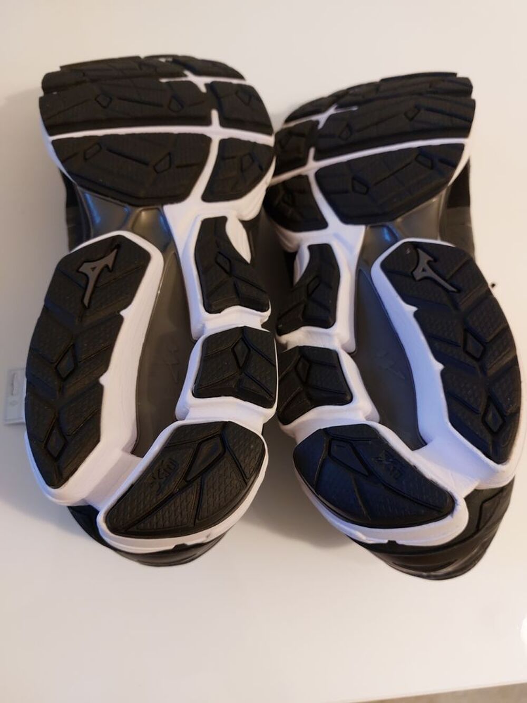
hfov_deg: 56.8
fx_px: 487
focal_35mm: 24
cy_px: 352
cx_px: 264
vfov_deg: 71.6
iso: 500
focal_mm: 5.23
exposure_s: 1/25
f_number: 1.8
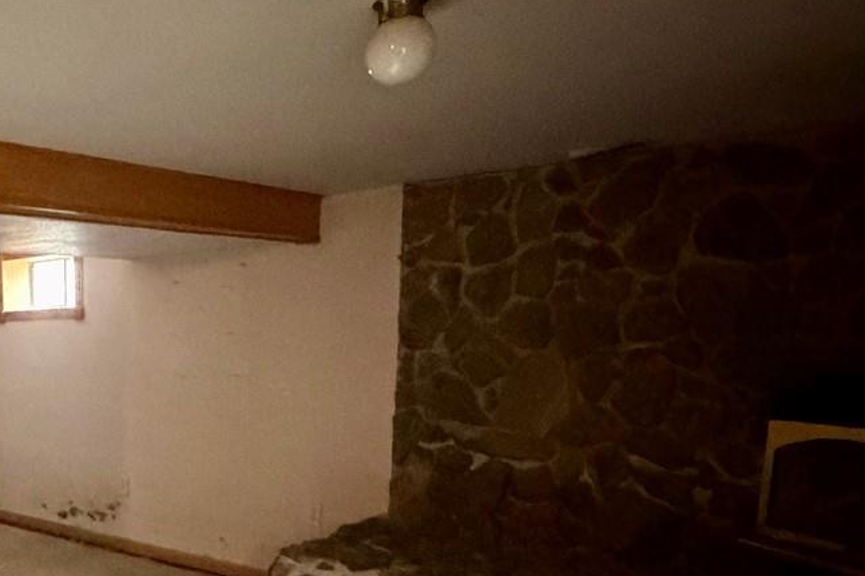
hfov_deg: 44.4
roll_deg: +2.4
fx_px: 865
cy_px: 452
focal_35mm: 36
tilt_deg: -6.7
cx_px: -17
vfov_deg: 35.8
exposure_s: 1/40
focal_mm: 2.22
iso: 1600
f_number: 2.2
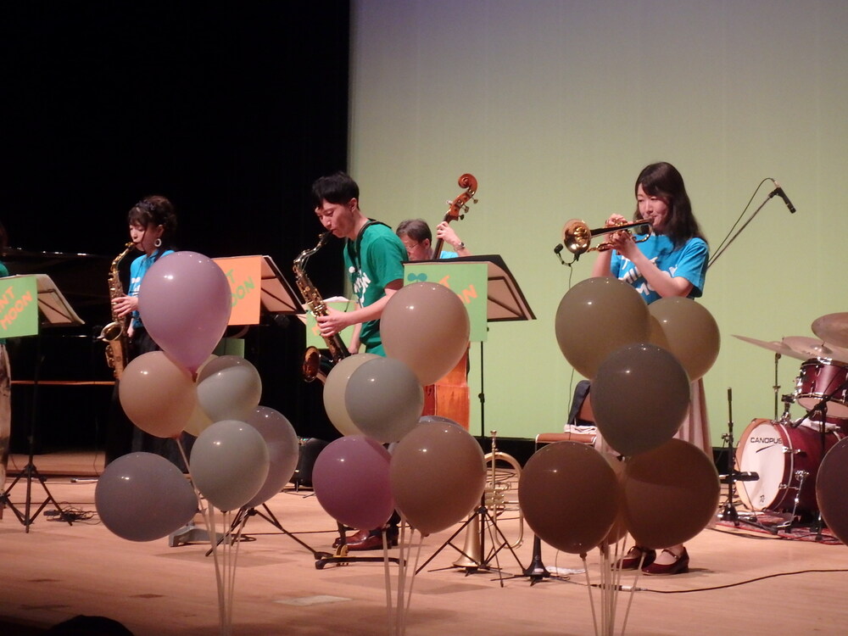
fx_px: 1494
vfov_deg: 24.0
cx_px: 424
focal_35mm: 61
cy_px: 318
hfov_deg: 31.7
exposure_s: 1/50
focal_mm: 10.9
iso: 500
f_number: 5.1
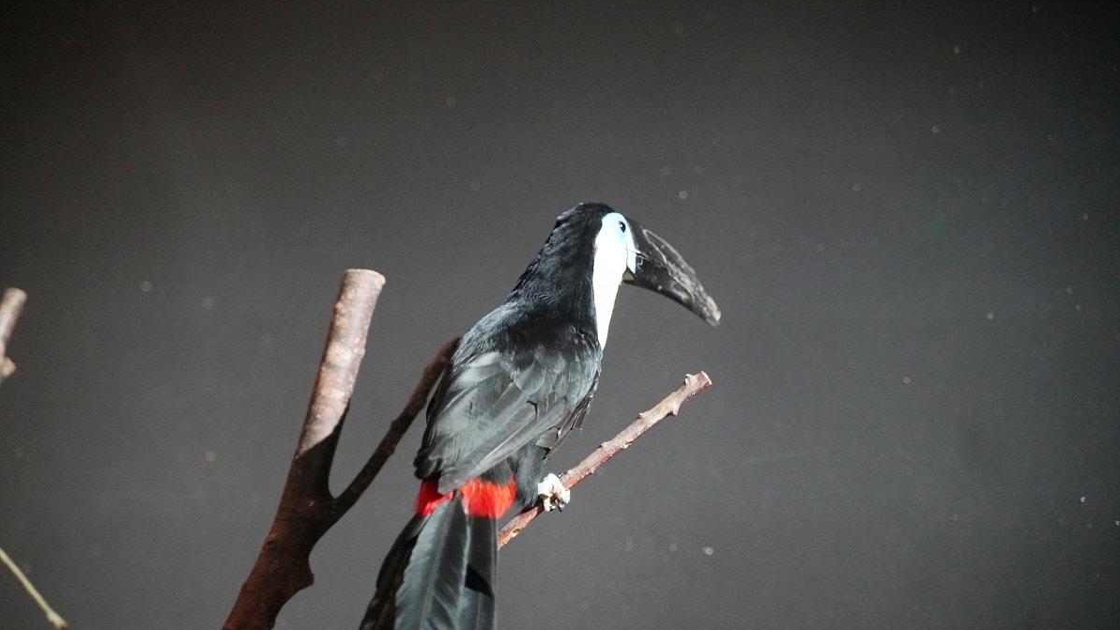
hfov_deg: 26.9
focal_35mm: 79
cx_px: 562
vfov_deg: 15.3
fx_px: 2346
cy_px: 363
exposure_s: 1/60
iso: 12800
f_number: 2.8
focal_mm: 75
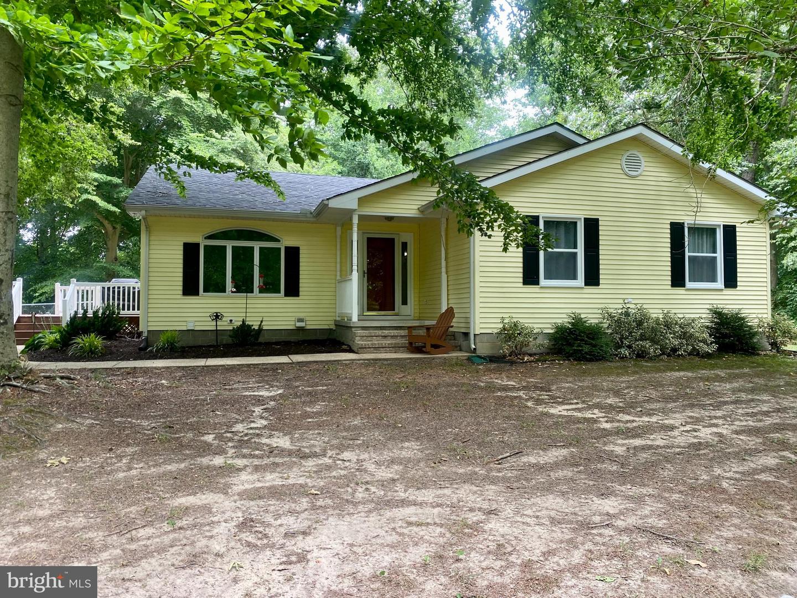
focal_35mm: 26
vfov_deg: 53.1
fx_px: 599
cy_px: 299
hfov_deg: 67.3
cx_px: 398
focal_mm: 4.25
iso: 50
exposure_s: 1/121
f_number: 1.8
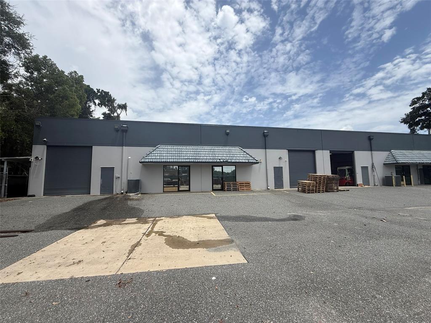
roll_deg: +0.9
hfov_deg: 102.1
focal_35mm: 14
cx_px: 216
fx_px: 174
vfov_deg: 85.7
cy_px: 162
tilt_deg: +6.4
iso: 50
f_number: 2.2
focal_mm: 2.22
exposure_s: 1/3125
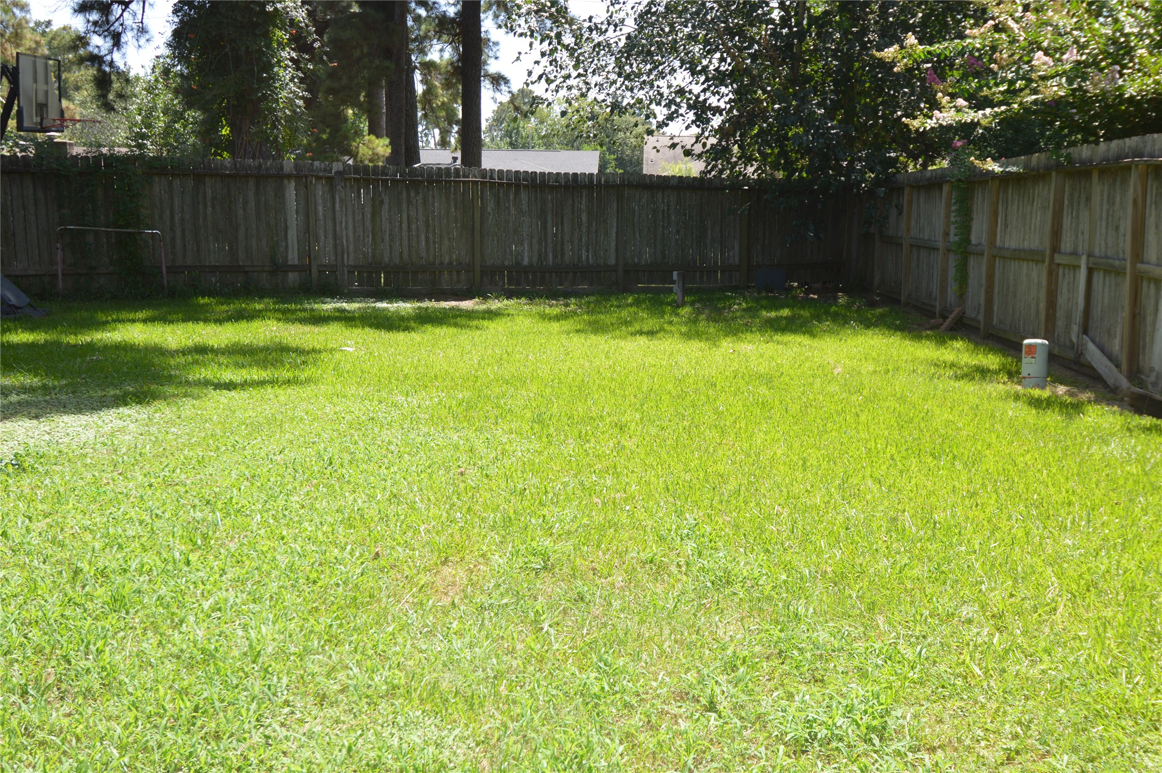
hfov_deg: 53.2
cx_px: 581
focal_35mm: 36
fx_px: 1161
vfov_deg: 36.8
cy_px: 386
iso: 100
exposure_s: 1/160
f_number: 5.6
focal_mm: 24
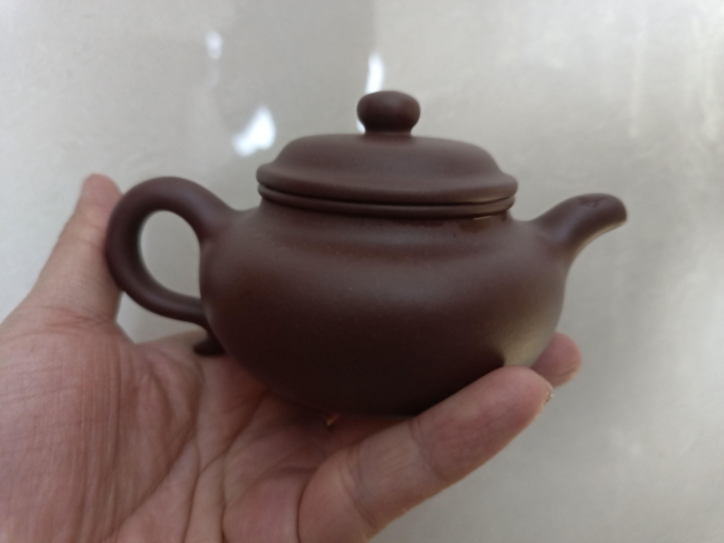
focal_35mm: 23
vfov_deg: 58.9
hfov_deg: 73.9
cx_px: 362
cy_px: 272
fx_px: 481
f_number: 1.88
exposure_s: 1/33.3
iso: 1522
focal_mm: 5.59
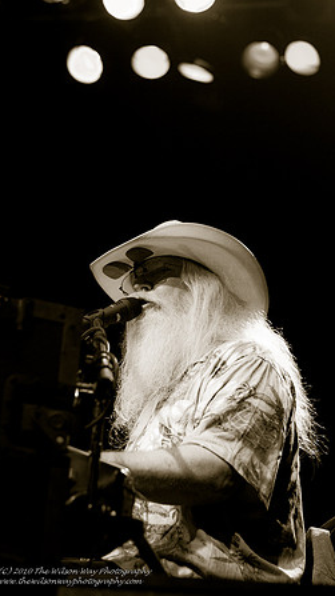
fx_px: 1249
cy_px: 299
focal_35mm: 79
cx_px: 190
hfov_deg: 15.3
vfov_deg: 26.9
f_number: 2.8
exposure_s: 1/60
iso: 800
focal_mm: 50
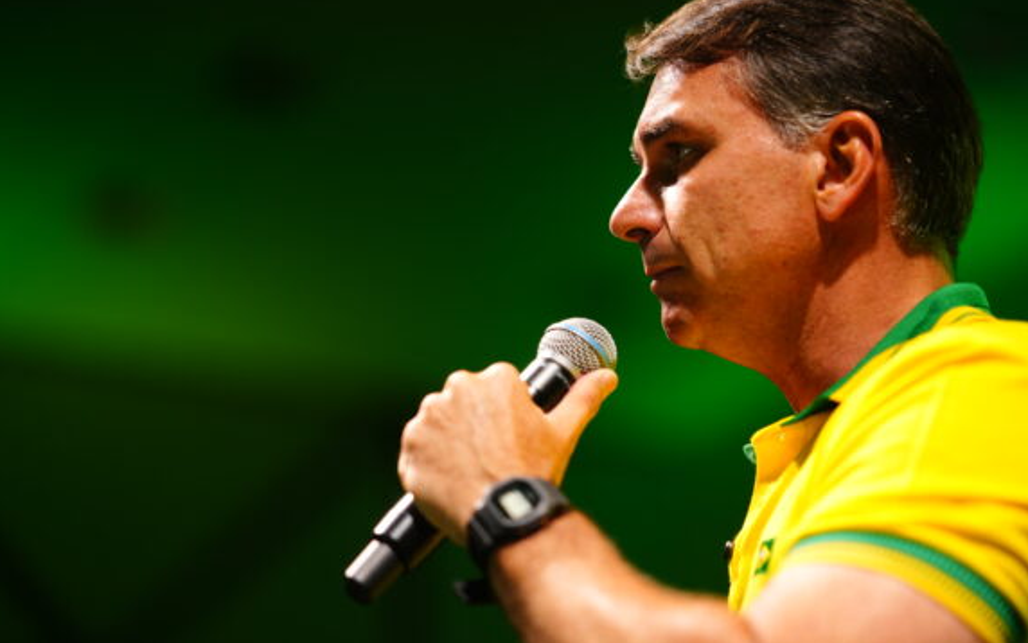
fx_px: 2971
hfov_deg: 19.6
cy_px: 326
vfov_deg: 12.4
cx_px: 624
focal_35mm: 106
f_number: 1.4
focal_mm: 85
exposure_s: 1/400
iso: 800
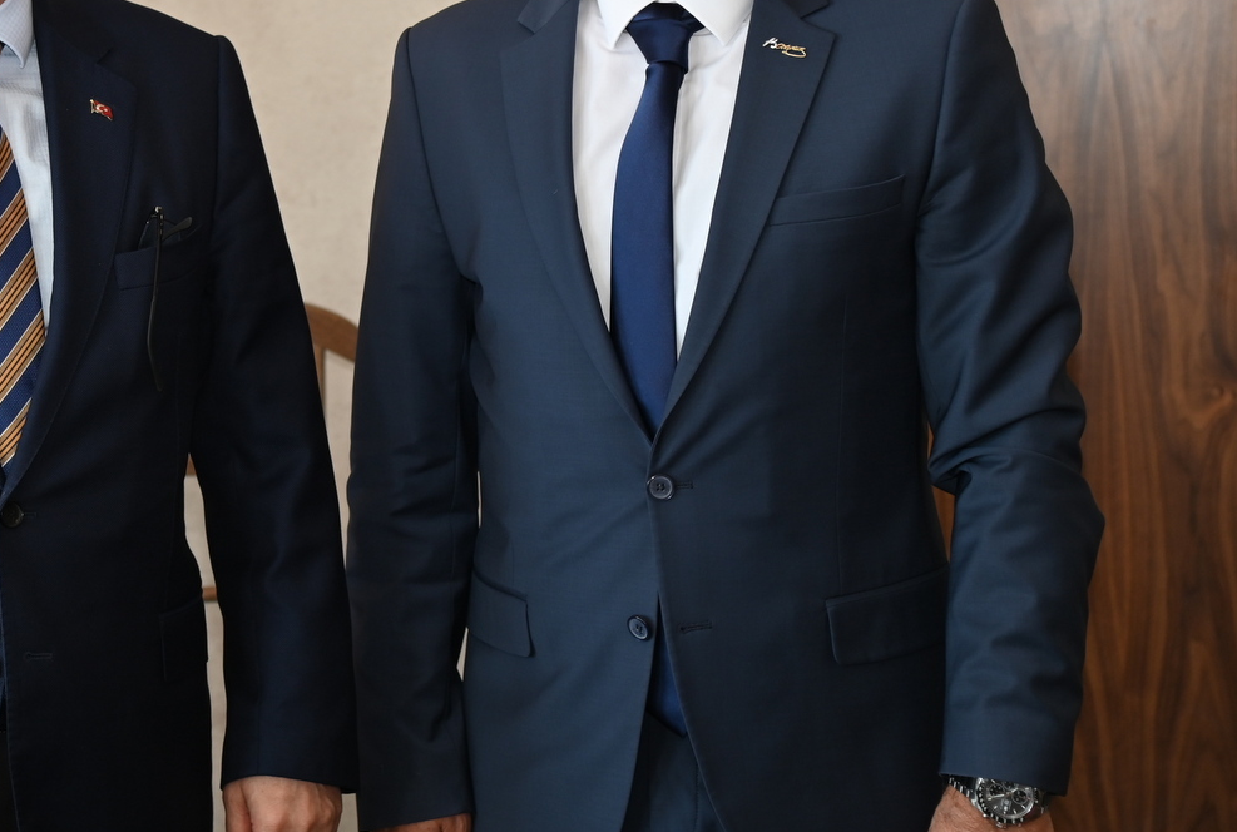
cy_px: 244
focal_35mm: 94
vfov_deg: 14.6
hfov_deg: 21.4
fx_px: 3239
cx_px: 287
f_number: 4.5
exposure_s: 1/60
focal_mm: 58
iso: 450
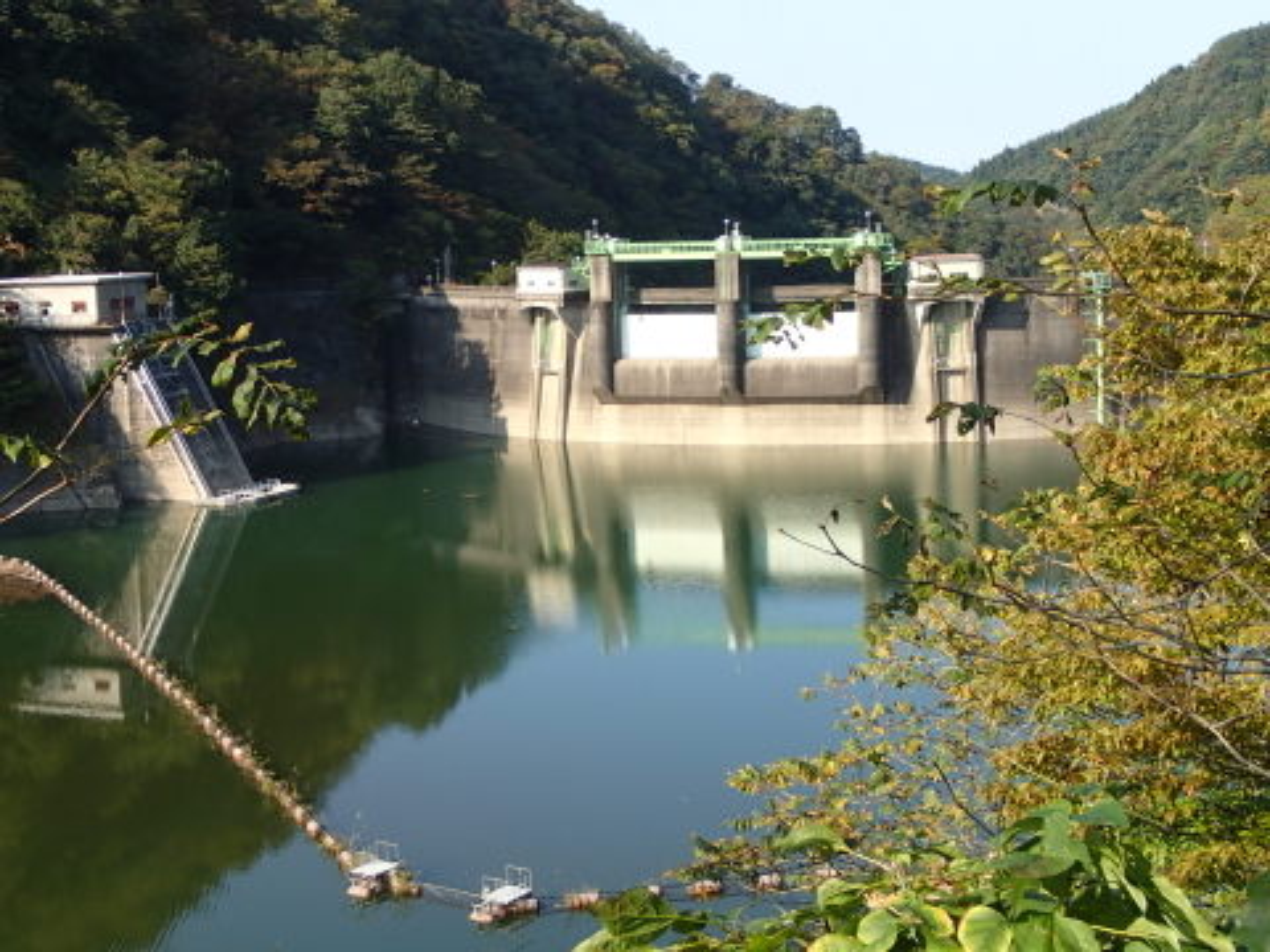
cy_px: 476
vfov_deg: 25.7
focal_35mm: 57
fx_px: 2091
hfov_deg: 33.8
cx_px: 635
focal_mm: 10.29
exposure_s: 1/250
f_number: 5
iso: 100
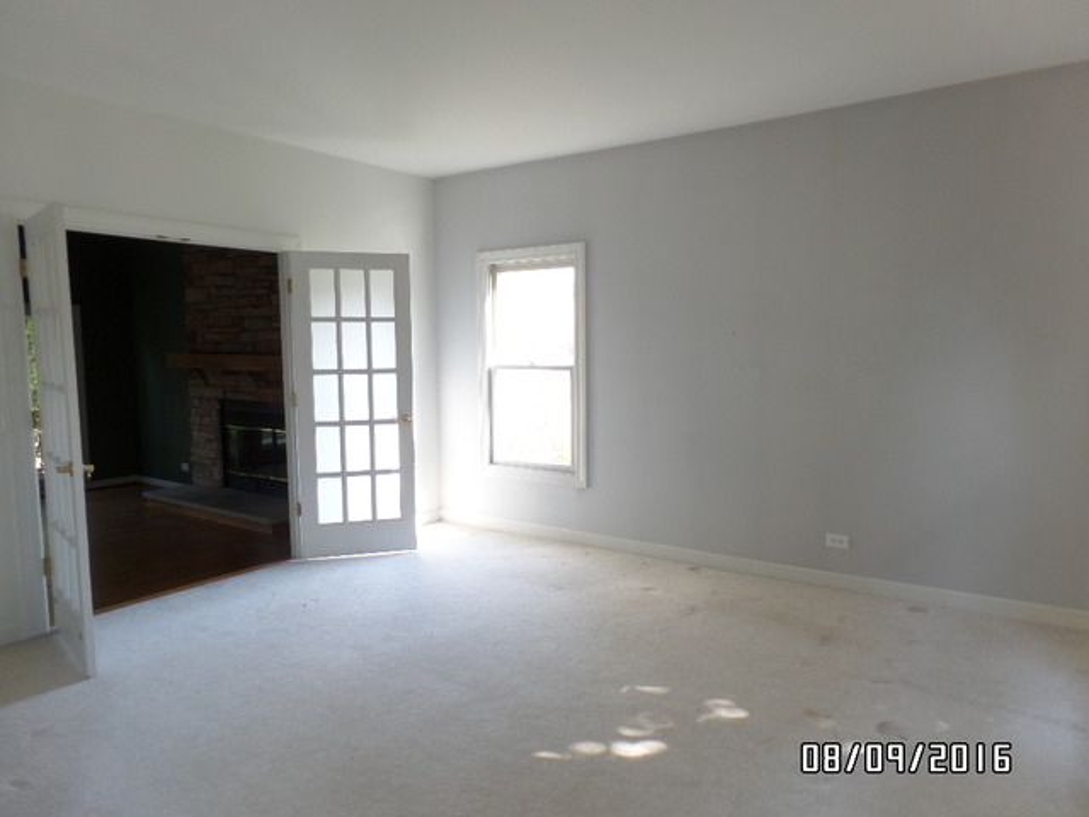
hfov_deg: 73.9
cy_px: 408
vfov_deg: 58.9
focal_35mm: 23
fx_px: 724
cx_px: 544
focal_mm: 4.1
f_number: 2.8
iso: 120
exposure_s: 1/30
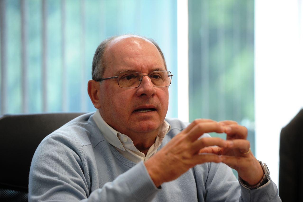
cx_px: 152
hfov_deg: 12.5
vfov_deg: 8.3
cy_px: 101
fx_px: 1388
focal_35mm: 165
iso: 800
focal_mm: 165
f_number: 2.8
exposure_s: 1/100
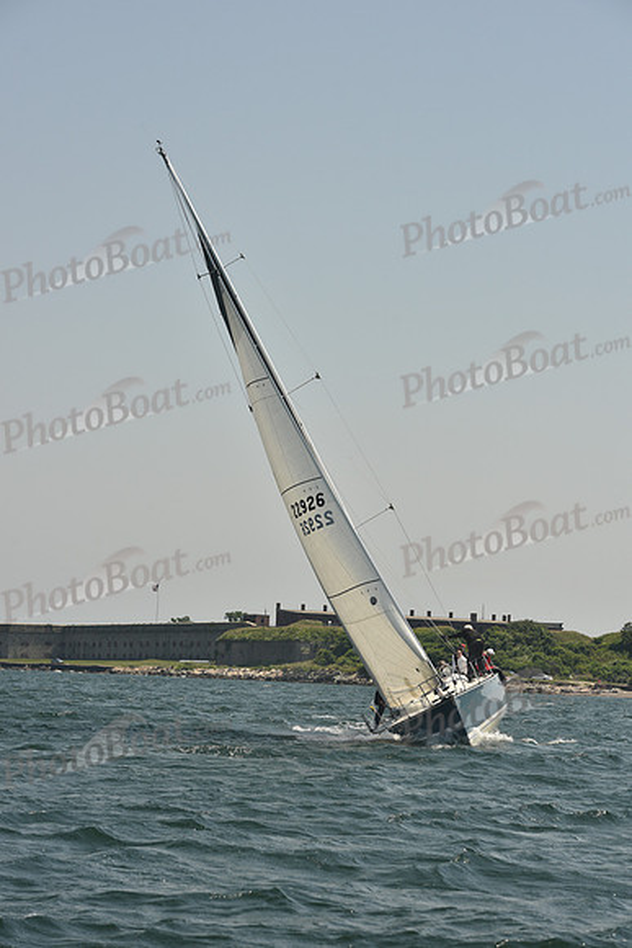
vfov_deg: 21.5
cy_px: 474
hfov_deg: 14.4
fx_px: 2500
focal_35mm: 95
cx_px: 316
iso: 250
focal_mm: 95
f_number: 7.1
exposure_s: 1/640
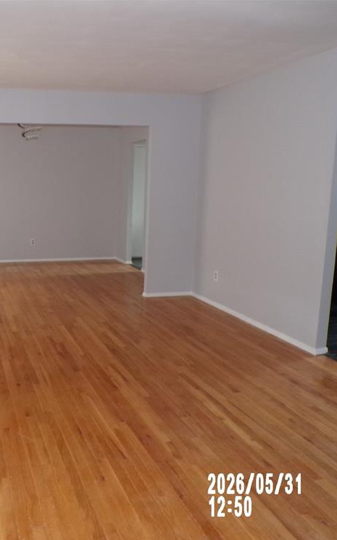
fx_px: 514
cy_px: 278
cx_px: 48
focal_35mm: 35
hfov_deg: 34.7
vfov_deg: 55.3
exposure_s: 1/17
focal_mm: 4.3
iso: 334
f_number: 3
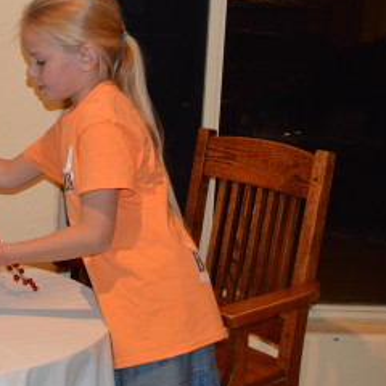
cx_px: 2
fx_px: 1072
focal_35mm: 85
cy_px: 198
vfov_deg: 20.4
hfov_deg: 19.8
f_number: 4.8
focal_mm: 32
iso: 3200
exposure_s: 1/60
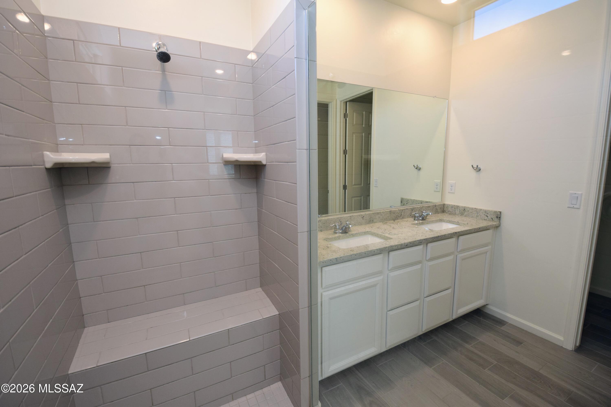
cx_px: 306
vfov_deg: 77.3
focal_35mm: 15
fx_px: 255
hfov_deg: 100.4
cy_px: 204
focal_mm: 10
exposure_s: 1/60
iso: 500
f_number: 5.6
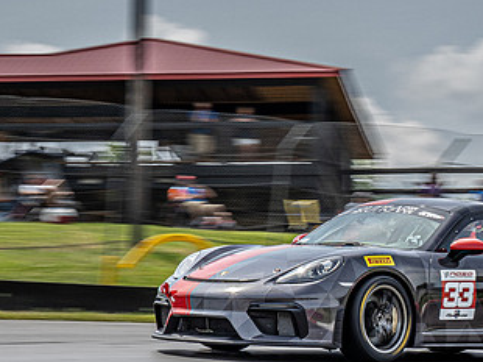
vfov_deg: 7.6
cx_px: 331
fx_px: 2705
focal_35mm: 194
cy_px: 190
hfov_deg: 10.2
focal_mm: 44
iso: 100
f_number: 10
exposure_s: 1/125
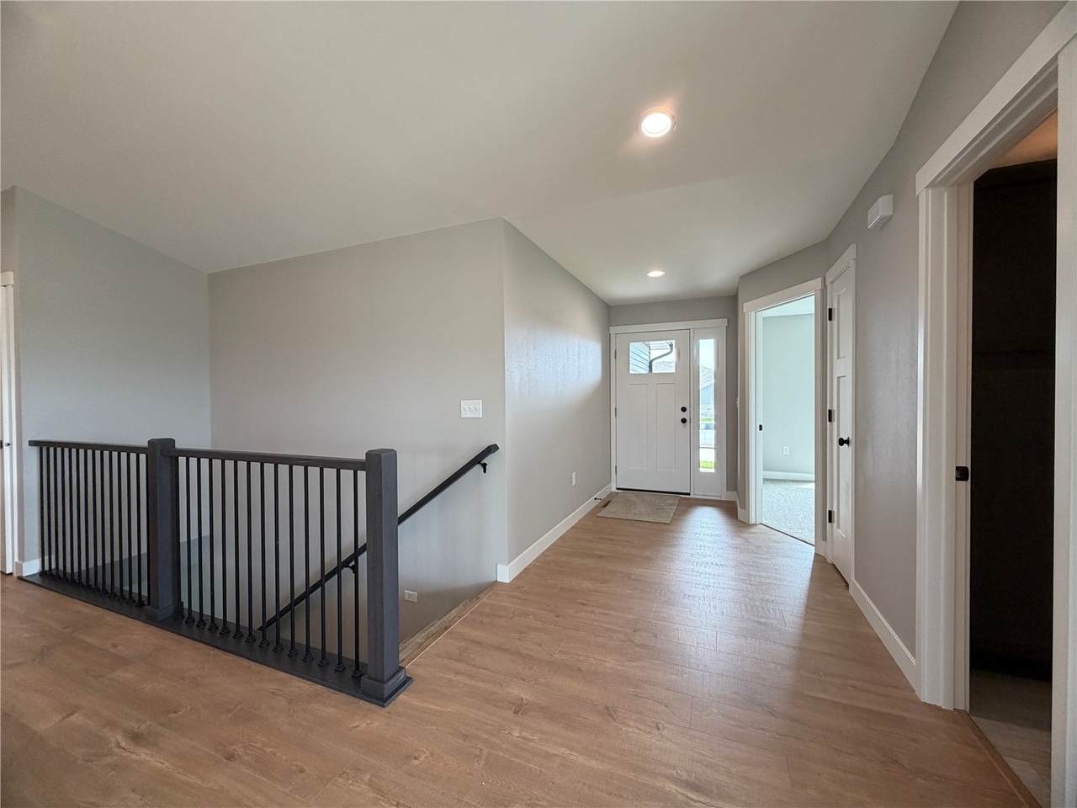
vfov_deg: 85.7
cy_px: 404
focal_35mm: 14
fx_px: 436
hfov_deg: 102.1
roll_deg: +0.6
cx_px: 538
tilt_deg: -1.4
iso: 160
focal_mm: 2.22
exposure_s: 1/120
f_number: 2.2
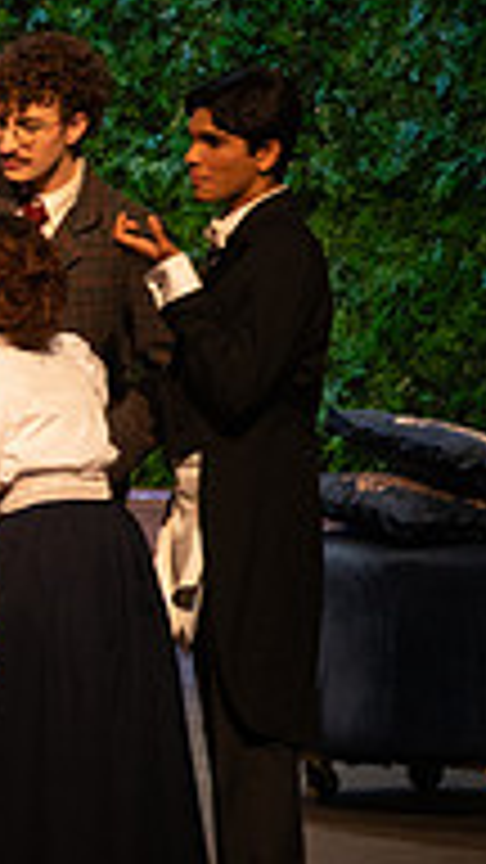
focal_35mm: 854
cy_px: 261
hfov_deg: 1.4
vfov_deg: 2.5
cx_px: -778
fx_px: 19565
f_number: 6.3
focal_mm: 270
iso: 3200
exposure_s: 1/160
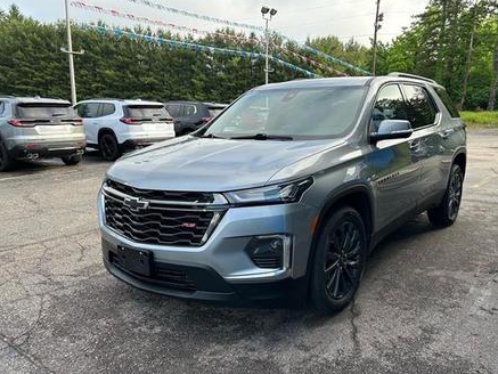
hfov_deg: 59.9
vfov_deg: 46.8
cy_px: 204
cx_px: 266
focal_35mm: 30
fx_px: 432
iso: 50
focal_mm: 5.7
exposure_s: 1/361
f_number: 1.5
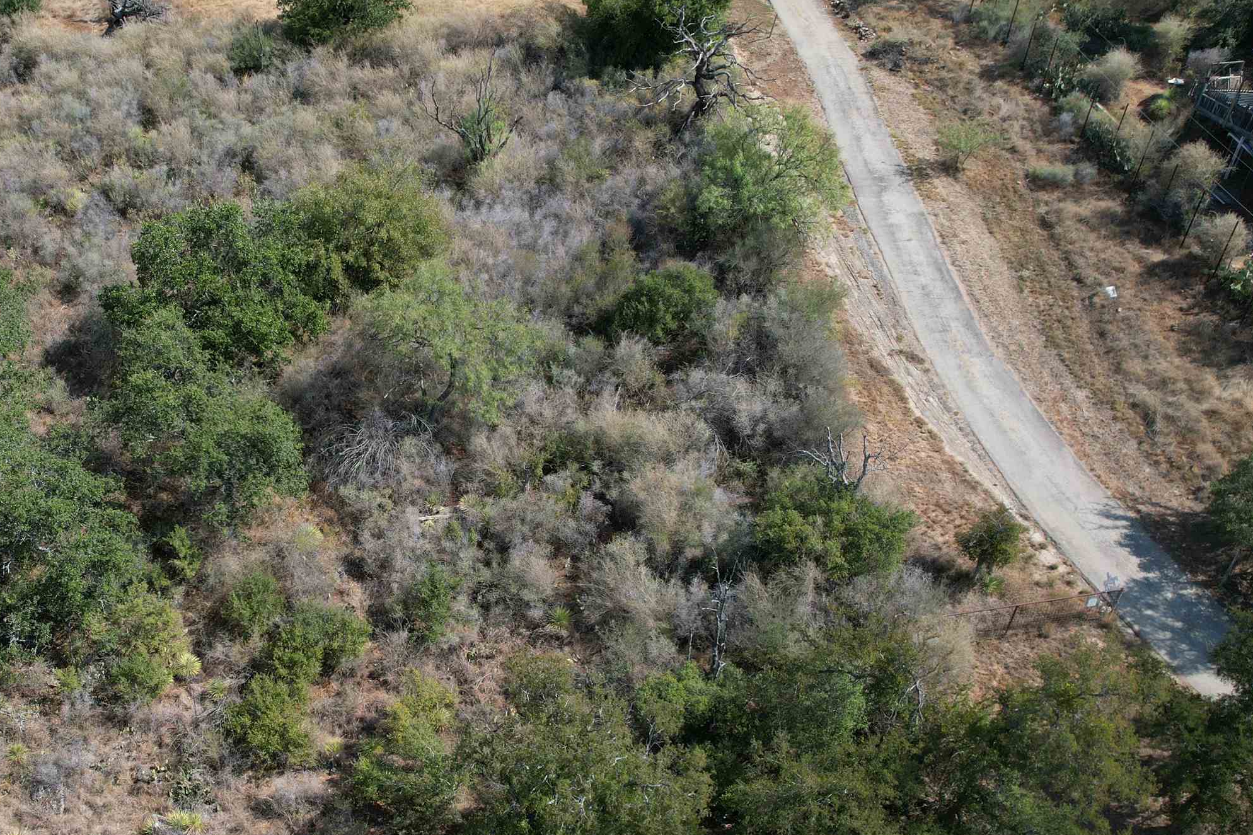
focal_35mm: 34
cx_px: 364
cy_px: 532
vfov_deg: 38.6
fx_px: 1183
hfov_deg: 54.0
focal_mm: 8.38
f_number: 2.8
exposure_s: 1/1500
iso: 110
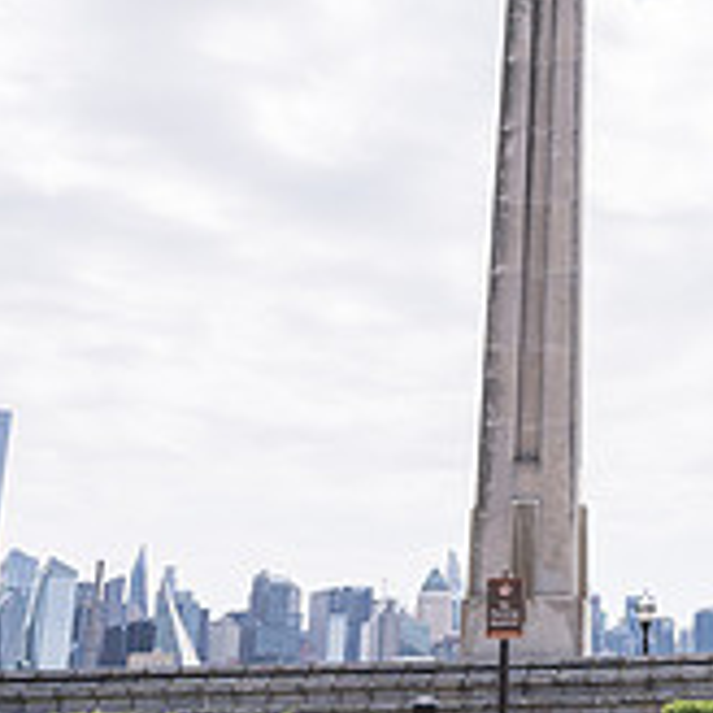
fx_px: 1398
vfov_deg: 28.6
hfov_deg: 25.2
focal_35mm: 60
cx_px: 900
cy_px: 307
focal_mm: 20
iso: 100
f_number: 2.8
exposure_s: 1/2000
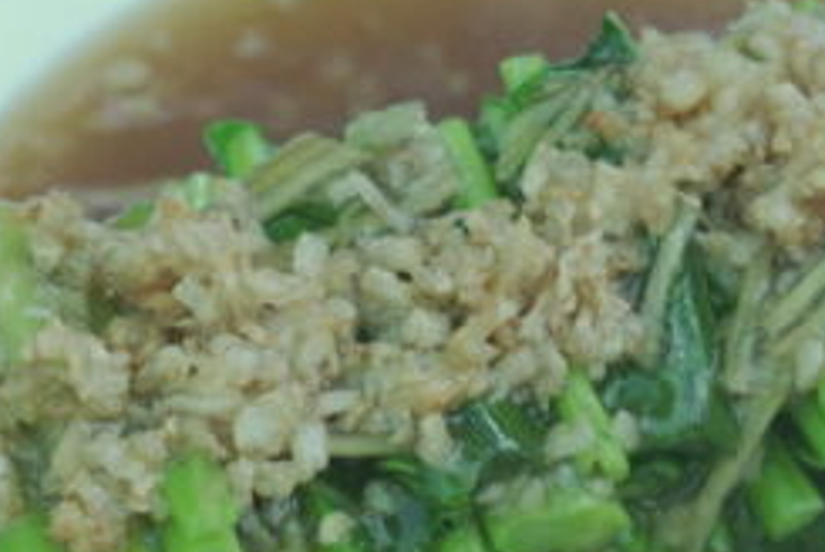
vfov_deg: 6.3
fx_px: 4979
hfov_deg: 9.5
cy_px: 426
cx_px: 495
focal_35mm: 217
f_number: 5.6
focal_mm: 52
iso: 400
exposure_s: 1/100
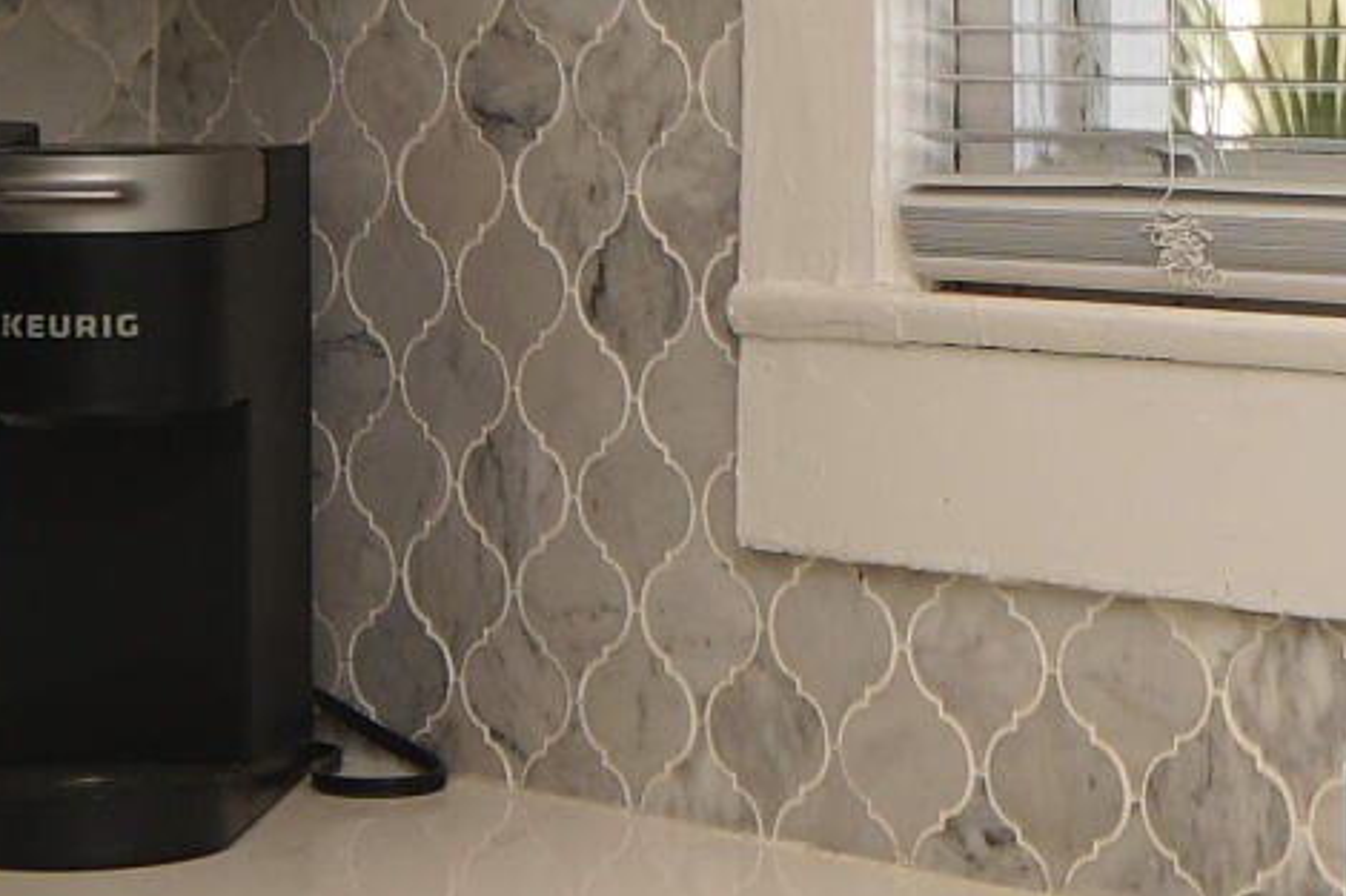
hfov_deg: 17.2
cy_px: 248
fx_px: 4298
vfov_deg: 11.9
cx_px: 1478
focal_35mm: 115
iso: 100
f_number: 4.5
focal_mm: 12
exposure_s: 1/60
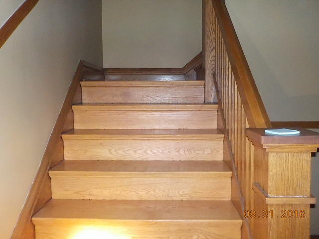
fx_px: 276
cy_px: 120
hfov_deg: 60.0
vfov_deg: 46.8
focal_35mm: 30
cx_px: 160
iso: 800
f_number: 3.3
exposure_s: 1/10
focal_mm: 4.1
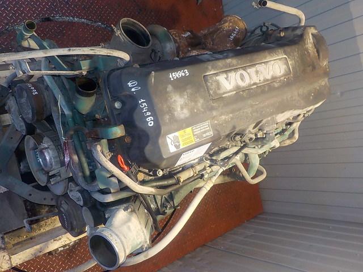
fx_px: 315
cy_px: 136
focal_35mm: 30
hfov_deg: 60.0
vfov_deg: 46.8
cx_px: 182
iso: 220
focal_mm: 4.1
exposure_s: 1/30
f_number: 3.3
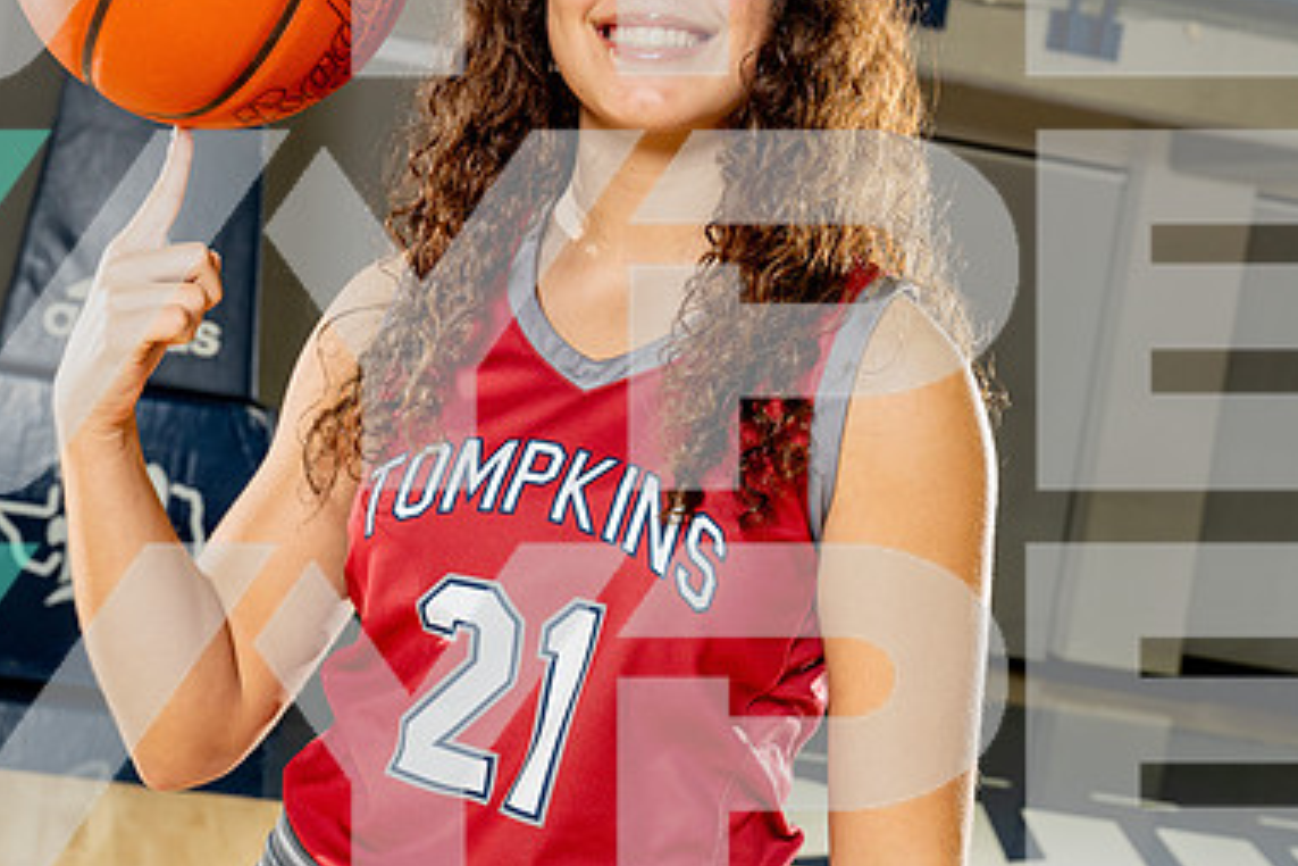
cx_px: 562
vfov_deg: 18.6
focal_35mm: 73
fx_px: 2632
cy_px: 312
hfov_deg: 27.7
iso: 640
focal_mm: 48
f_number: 8
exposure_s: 1/250
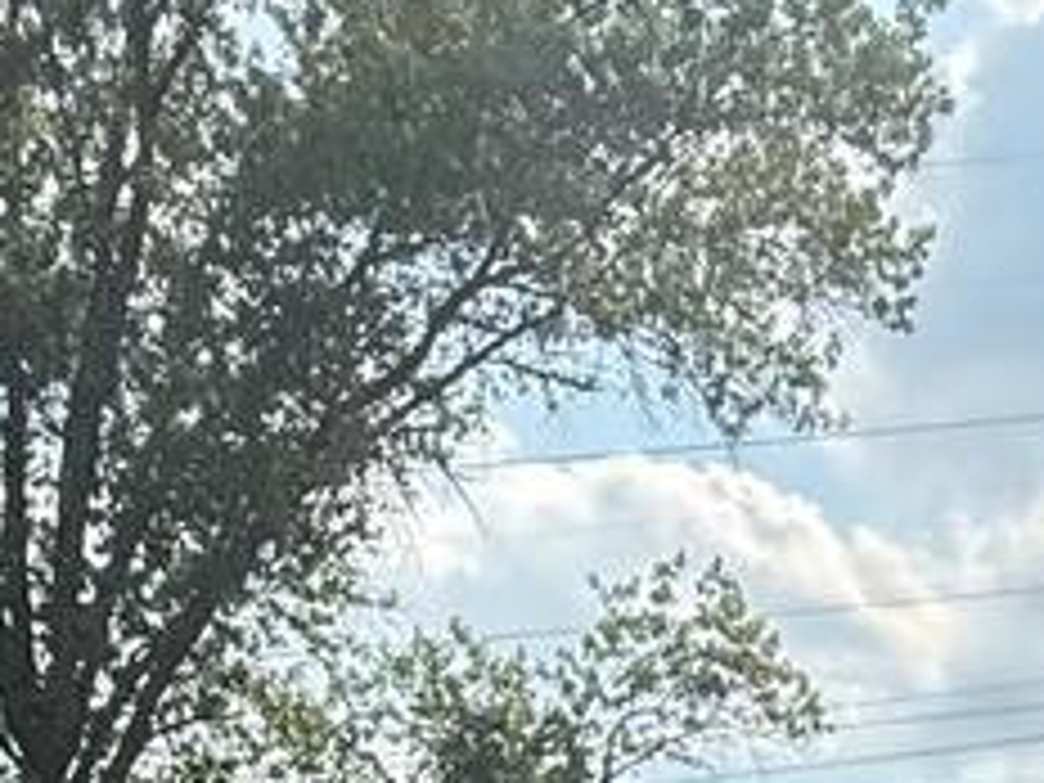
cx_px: 968
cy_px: 2012
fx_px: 2624
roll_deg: +0.7
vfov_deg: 12.4
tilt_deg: -6.6
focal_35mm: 87
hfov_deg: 21.9
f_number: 2.2
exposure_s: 1/1125
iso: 64
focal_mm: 2.22
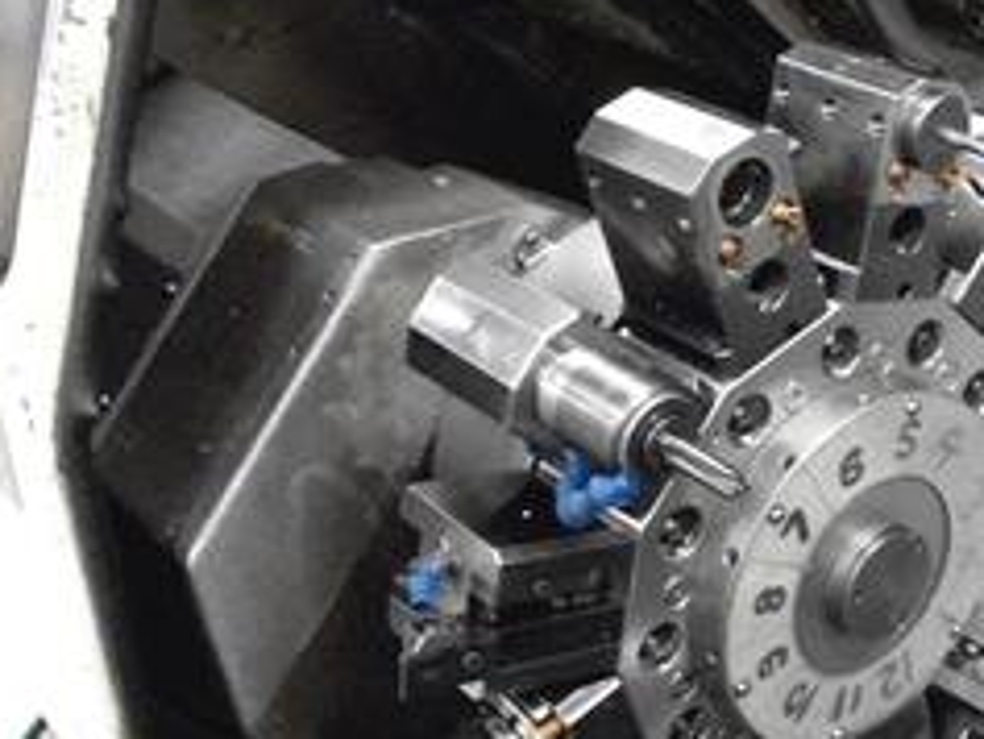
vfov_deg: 24.7
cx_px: 756
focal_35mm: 59
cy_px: 511
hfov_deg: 32.0
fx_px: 1678
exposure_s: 1/30
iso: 800
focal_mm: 6.3
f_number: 3.1
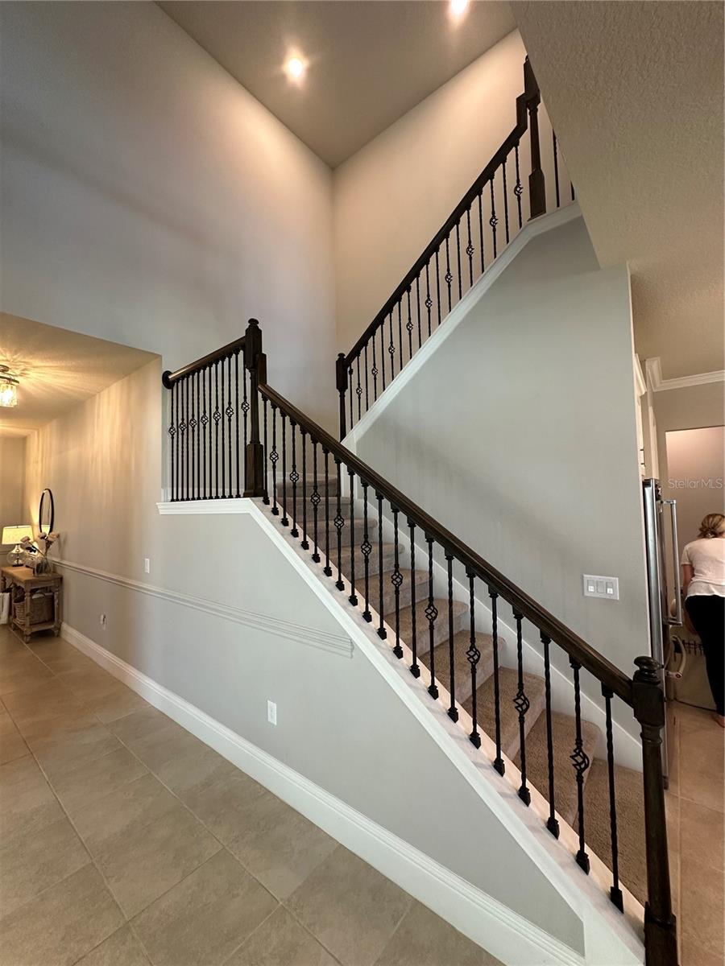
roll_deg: +1.0
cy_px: 483
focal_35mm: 14
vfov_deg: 102.1
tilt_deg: +2.6
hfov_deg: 85.7
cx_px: 362
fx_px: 391
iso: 160
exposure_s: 1/60
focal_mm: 2.22
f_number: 2.2
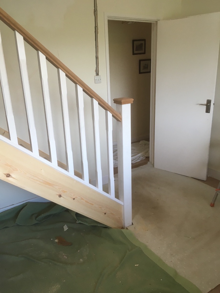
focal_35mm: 29
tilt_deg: -17.2
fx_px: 246
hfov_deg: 48.2
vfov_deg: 61.7
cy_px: 146
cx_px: 110
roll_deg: +0.6
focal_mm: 4.15
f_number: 2.2
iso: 32
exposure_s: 1/33
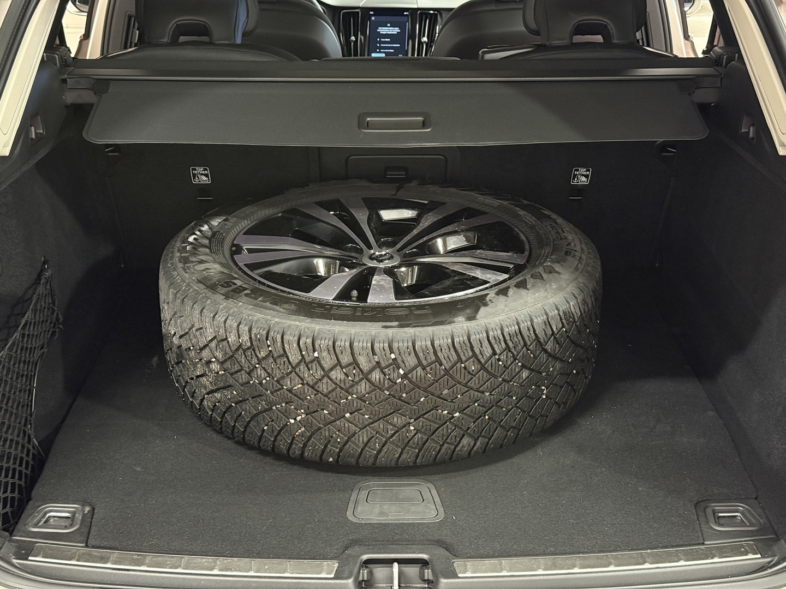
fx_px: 1090
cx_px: 393
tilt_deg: -19.9
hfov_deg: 39.7
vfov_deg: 30.3
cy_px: 294
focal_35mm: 48
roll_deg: -0.3
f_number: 1.78
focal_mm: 6.76
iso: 500
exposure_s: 1/34
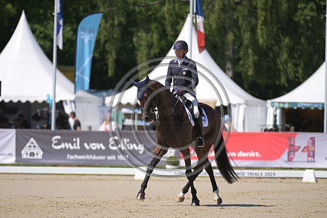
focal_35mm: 402
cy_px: 109
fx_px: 3653
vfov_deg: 3.4
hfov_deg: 5.1
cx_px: 163
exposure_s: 1/1250
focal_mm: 380
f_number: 5
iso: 200
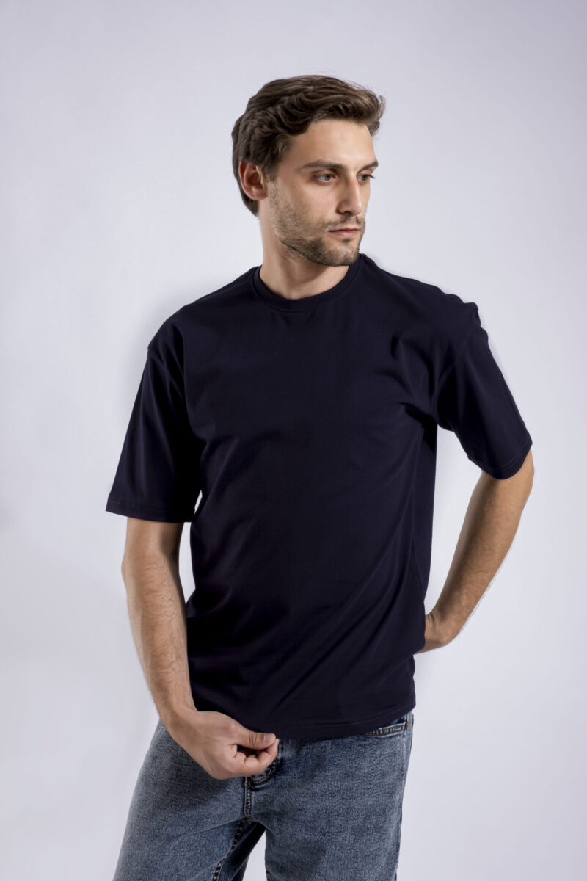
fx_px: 1859
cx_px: 294
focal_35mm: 76
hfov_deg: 17.9
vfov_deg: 26.7
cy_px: 440
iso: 100
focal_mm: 50.5
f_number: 11
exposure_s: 1/125
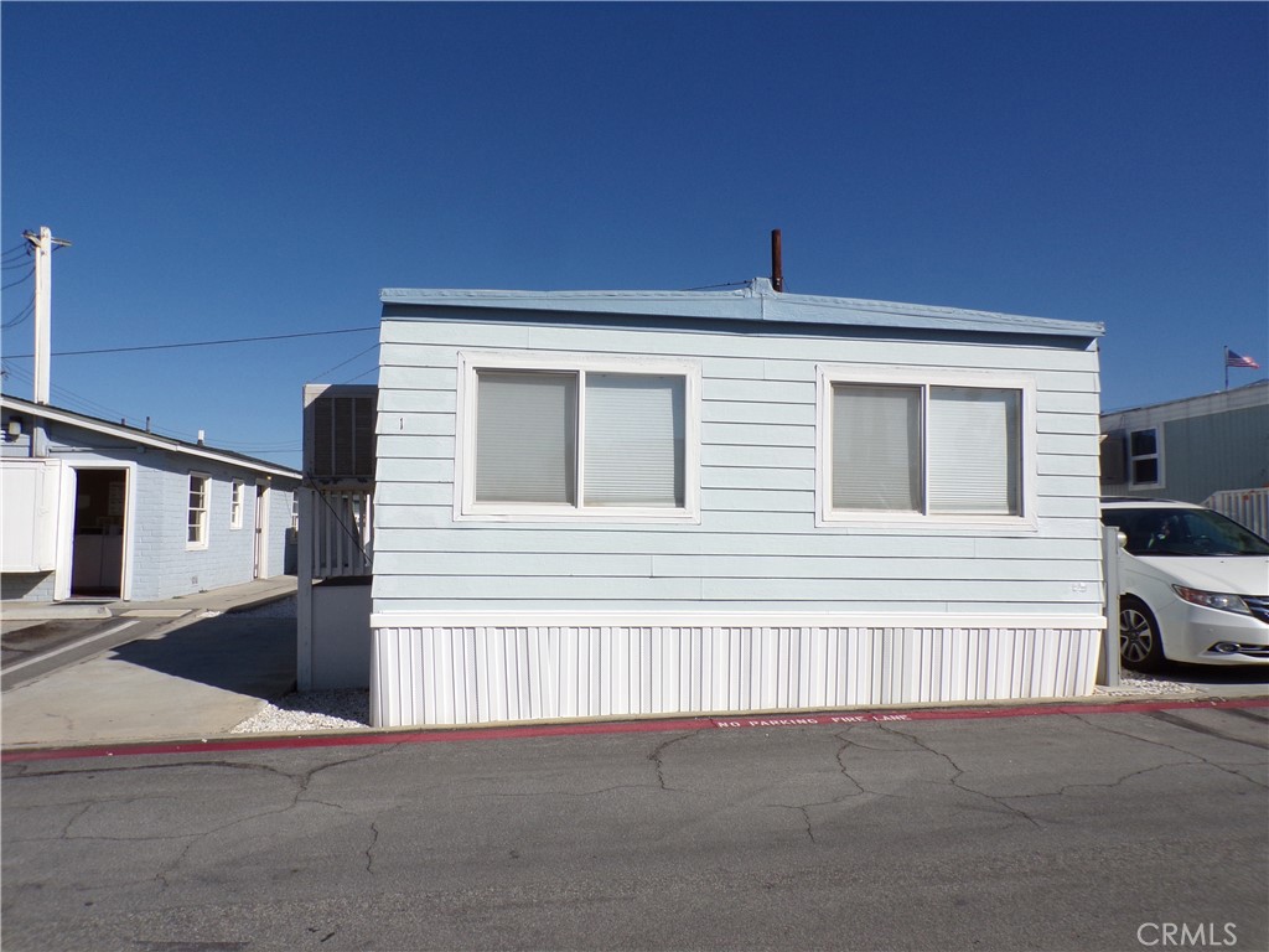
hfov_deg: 71.6
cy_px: 476
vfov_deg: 56.8
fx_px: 880
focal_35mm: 24
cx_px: 634
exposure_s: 1/750
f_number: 5.8
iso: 80
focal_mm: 4.3
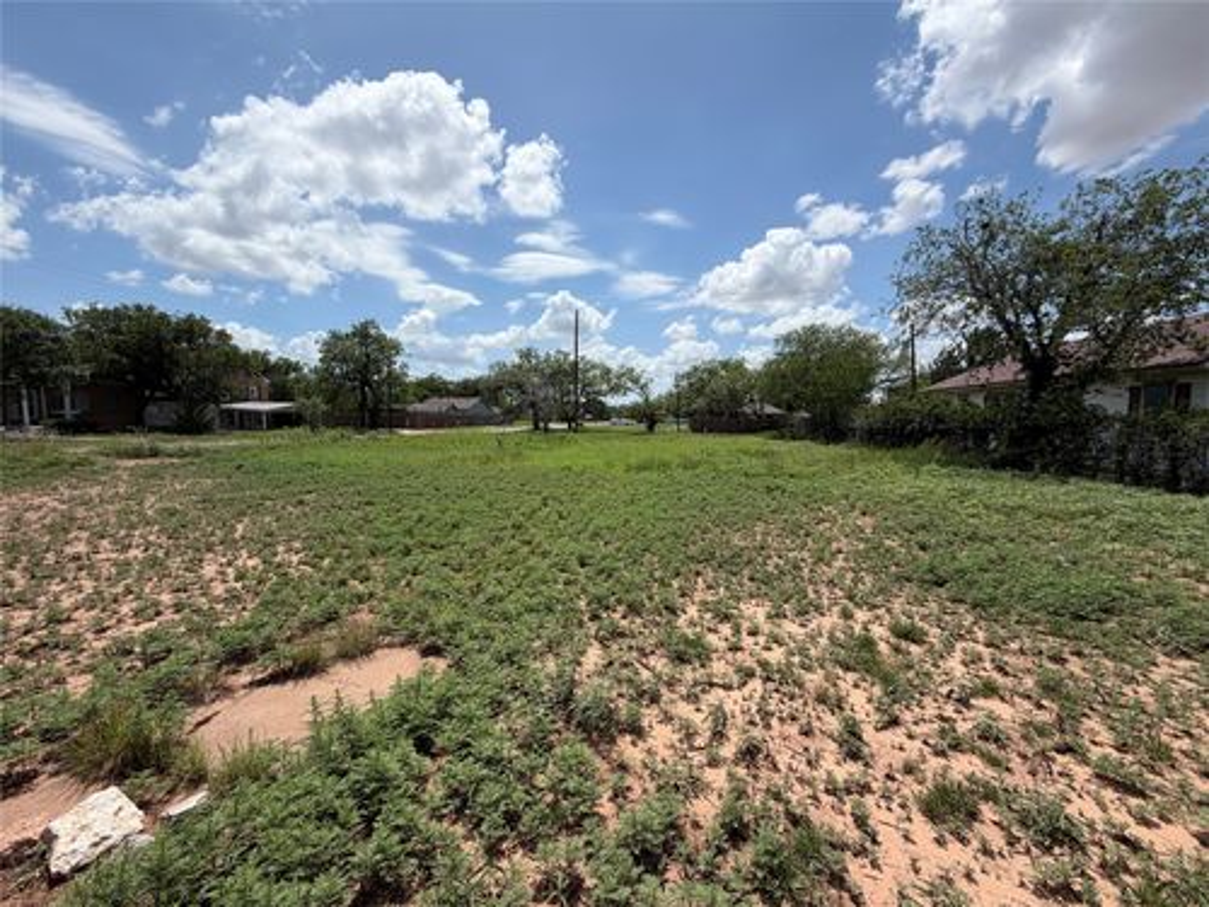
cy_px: 454
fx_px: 489
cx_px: 604
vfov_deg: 85.7
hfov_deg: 102.1
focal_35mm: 14
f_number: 2.2
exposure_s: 1/1285
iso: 20
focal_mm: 2.22
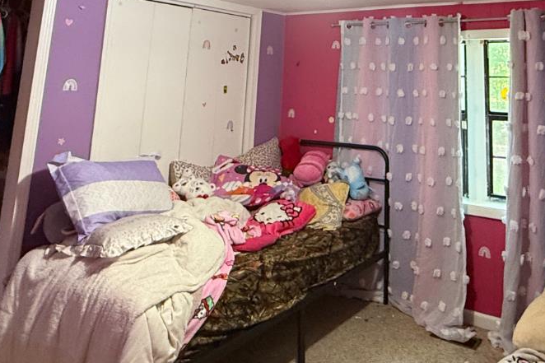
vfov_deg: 35.9
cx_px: 370
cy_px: -4
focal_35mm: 33
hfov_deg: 55.8
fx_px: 499
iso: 400
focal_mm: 2.22
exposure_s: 1/60
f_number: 2.2
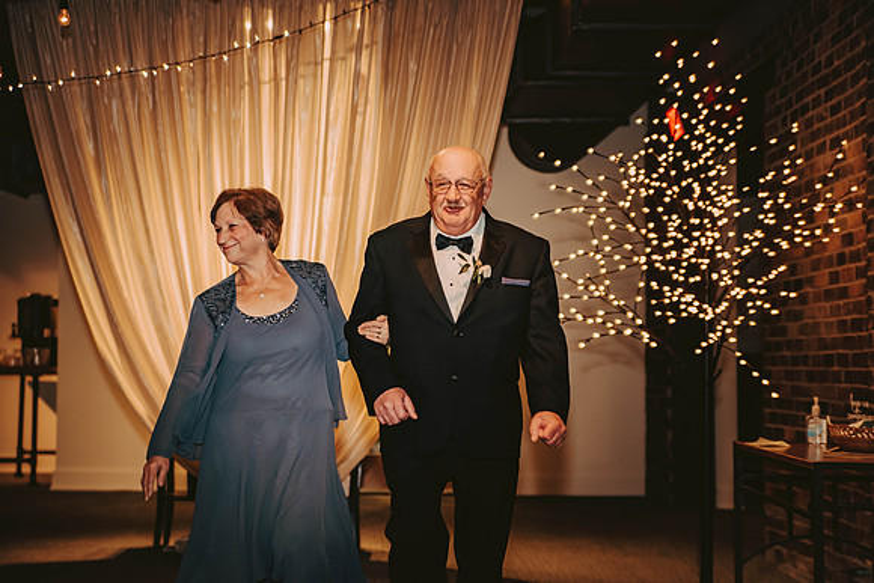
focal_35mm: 75
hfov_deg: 27.0
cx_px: 437
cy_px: 292
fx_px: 1821
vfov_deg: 18.2
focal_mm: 75
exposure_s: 1/100
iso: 1250
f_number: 3.2
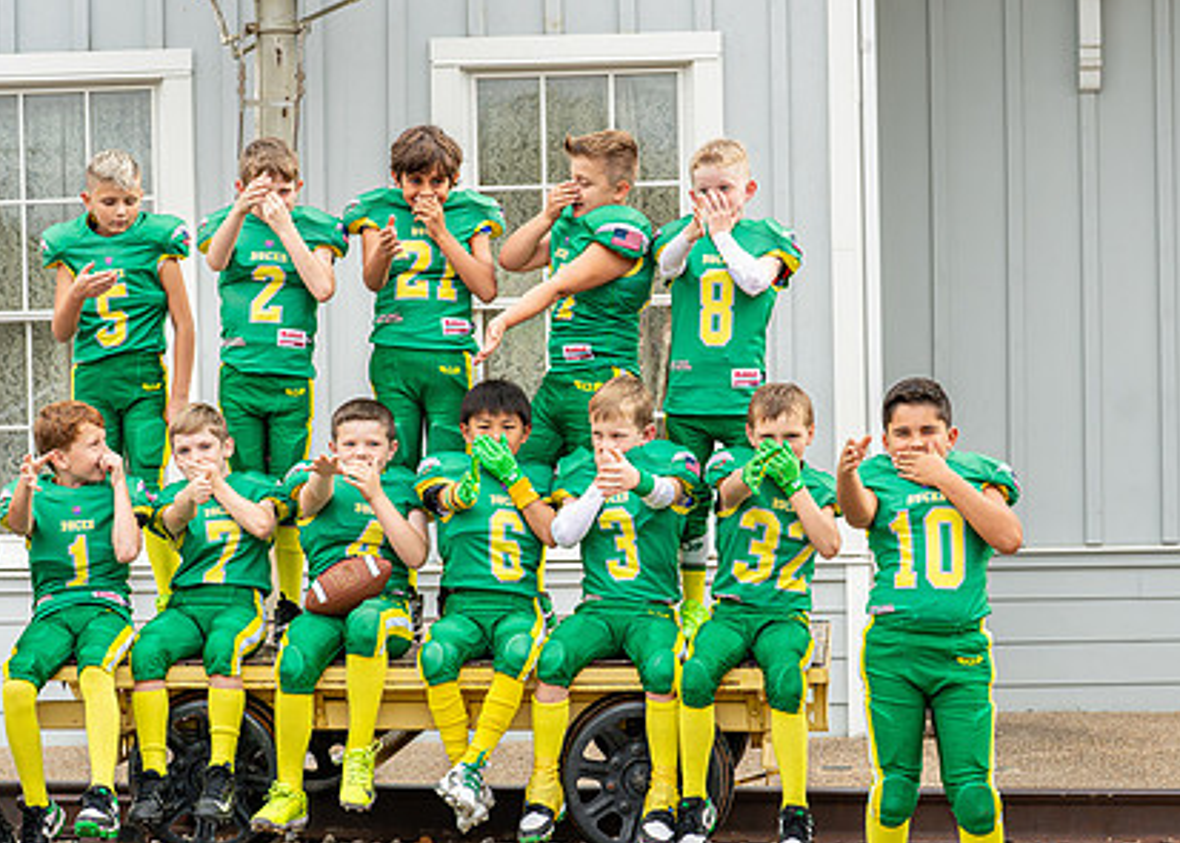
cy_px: 478
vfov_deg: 16.1
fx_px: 2983
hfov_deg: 22.4
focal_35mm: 89
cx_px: 560
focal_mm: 50
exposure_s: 1/800
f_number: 4
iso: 800
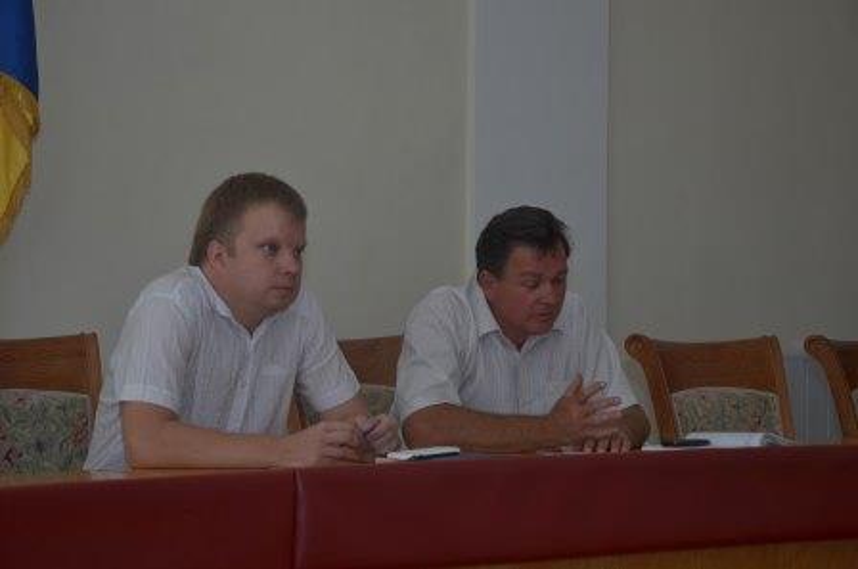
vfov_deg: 15.6
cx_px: 429
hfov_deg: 23.4
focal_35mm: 87
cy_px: 284
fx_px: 2070
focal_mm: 58
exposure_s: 1/125
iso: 400
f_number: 6.3
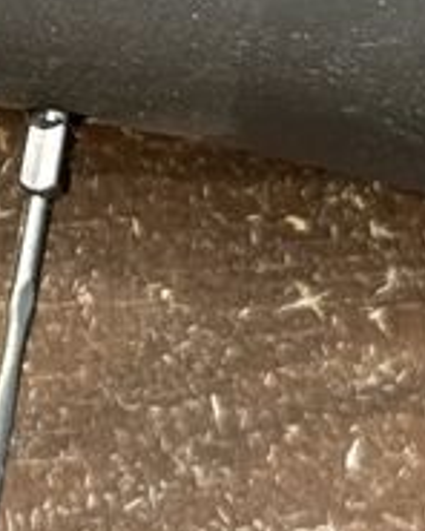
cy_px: -296
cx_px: -569
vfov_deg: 6.3
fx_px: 4780
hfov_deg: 5.0
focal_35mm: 304
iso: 64
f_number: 1.78
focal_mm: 6.76
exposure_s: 1/193
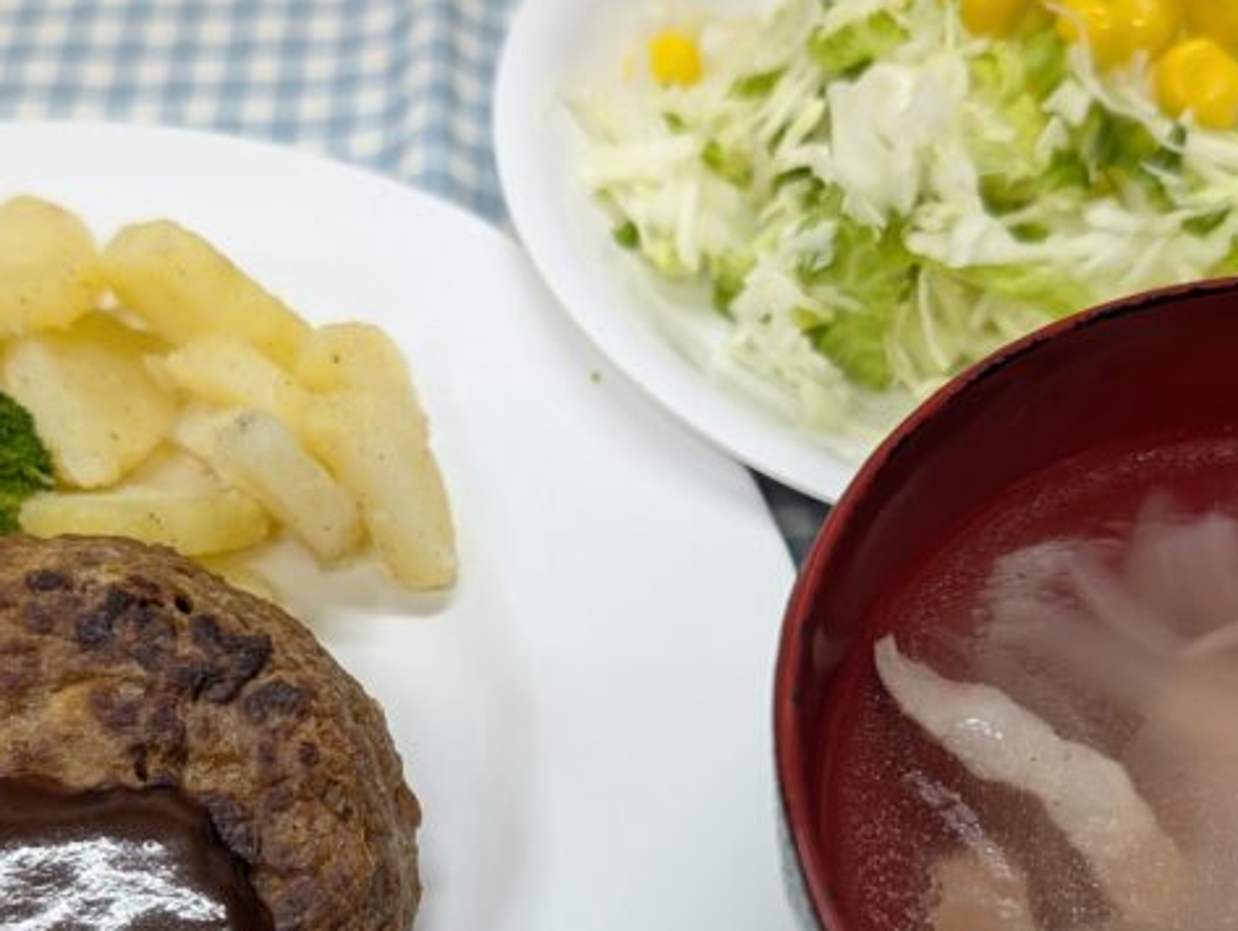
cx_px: 523
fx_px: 1862
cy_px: 723
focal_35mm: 52
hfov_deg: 36.7
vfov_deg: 27.6
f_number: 1.68
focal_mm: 6.9
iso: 28
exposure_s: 1/30
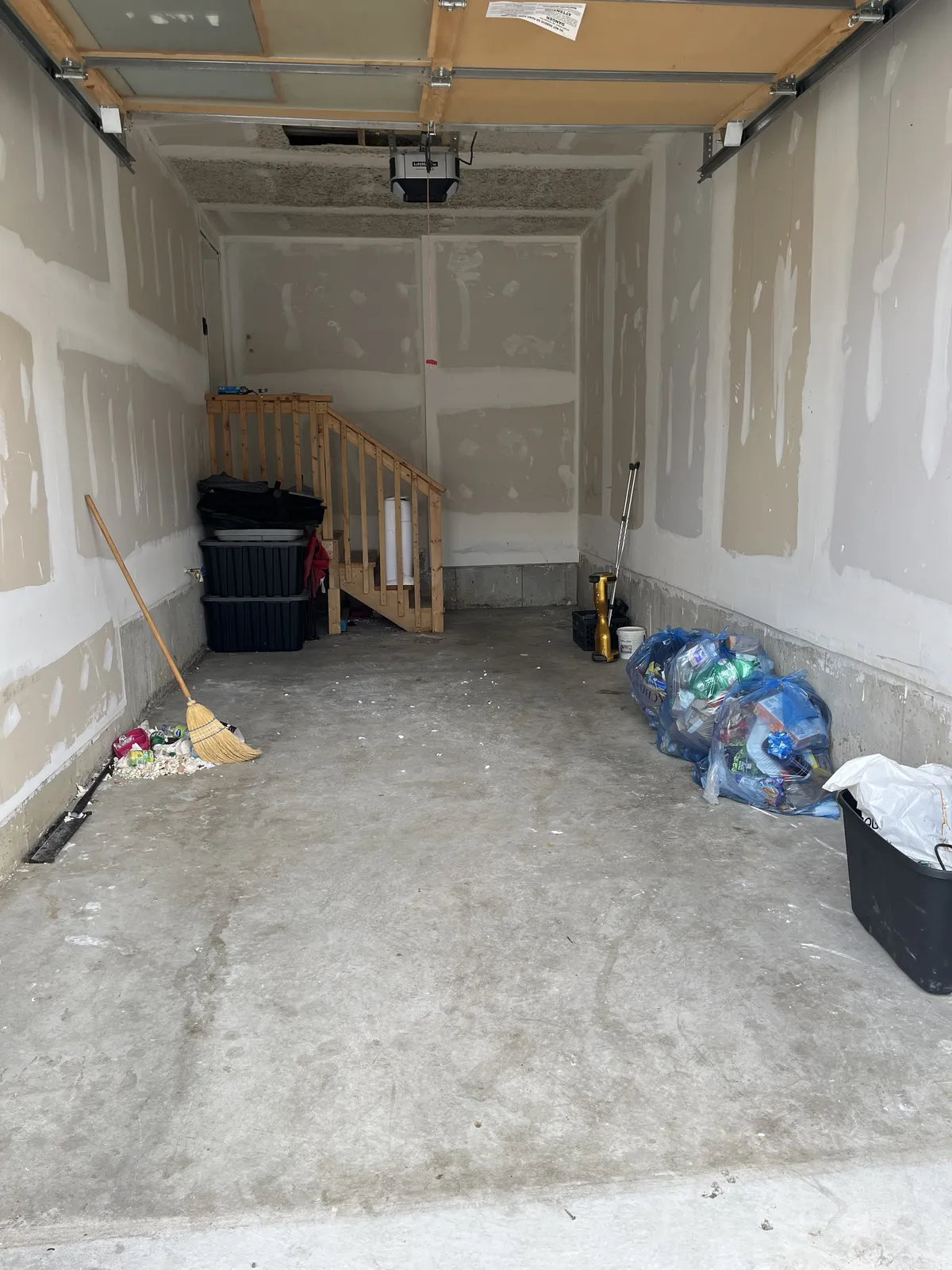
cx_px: 476
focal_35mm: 26
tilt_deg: -9.8
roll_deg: +0.8
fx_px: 953
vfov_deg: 67.3
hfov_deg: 53.1
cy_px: 635
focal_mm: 5.1
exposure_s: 1/309
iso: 50
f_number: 1.6
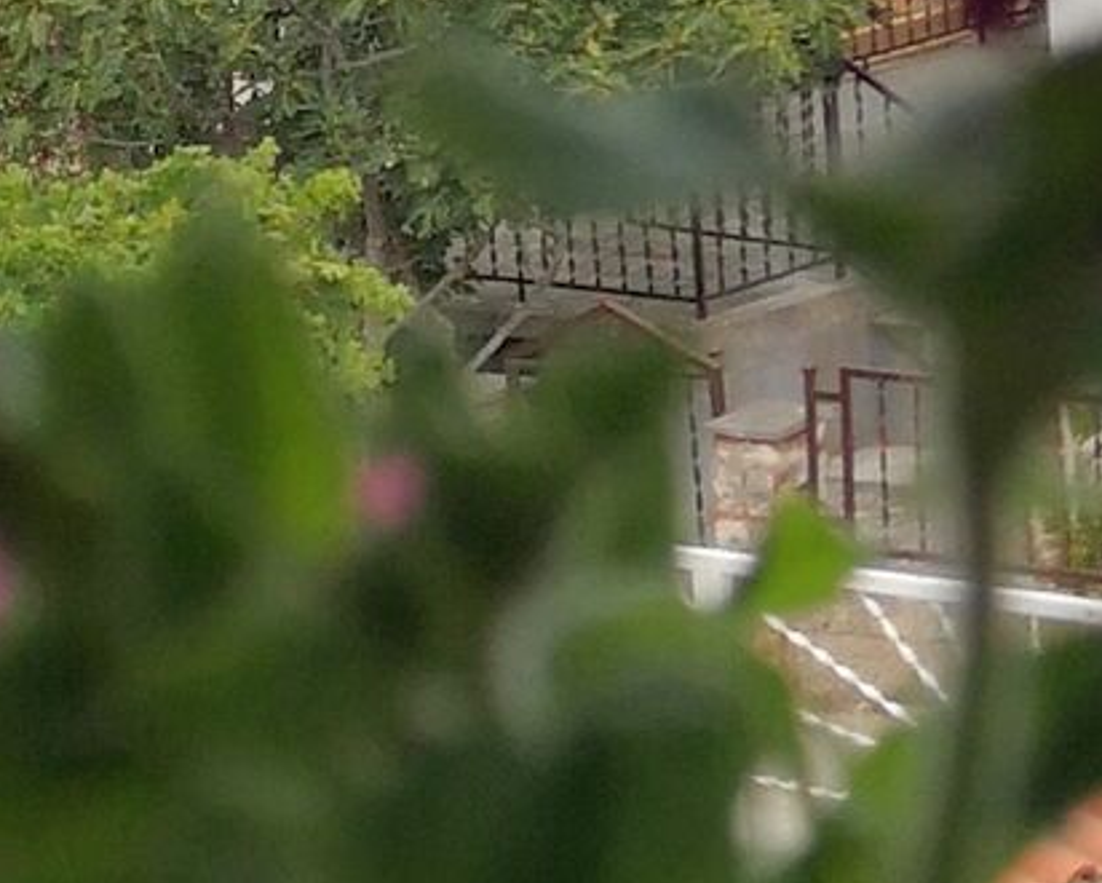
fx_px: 5841
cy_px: -166
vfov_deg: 8.6
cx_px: 2121
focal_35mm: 179
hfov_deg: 10.1
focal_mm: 3.95
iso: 50
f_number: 1.8
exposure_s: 1/1957
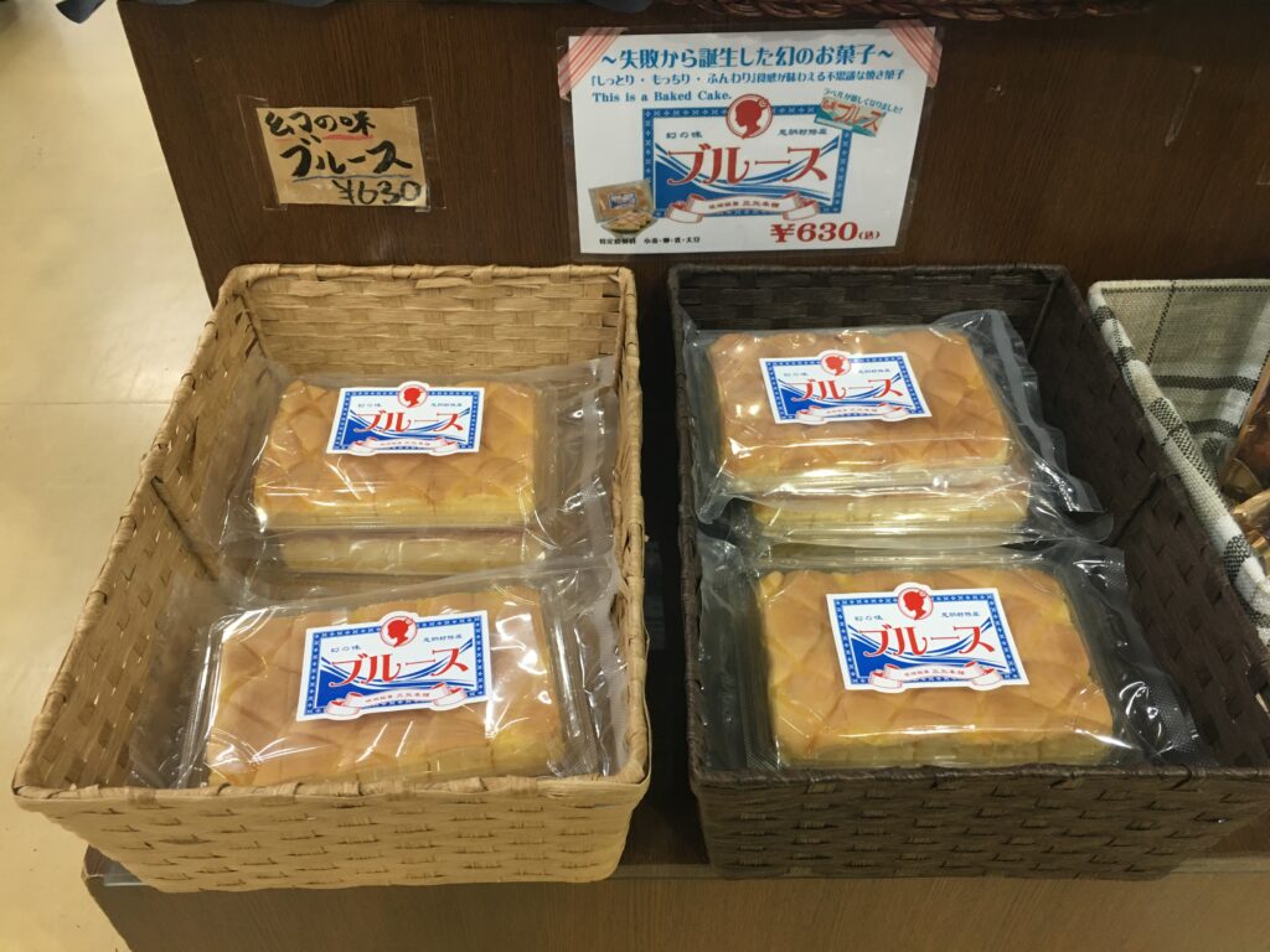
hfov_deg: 61.7
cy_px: 476
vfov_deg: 48.2
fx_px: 1064
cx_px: 635
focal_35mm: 29
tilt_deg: -42.8
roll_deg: +0.5
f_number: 2.2
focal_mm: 4.15
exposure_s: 1/30
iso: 100
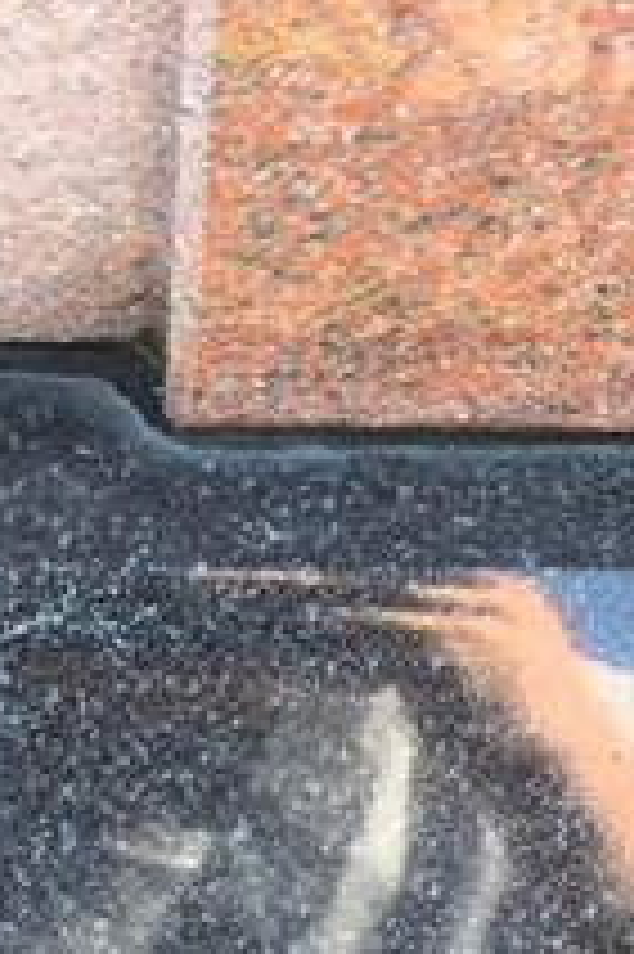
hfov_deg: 7.0
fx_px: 5186
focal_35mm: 196
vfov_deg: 10.2
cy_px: 1332
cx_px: -88
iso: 80
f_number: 1.7
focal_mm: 4.71
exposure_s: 1/100
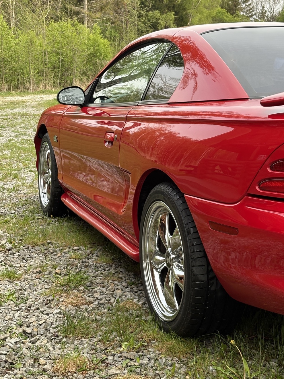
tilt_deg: -8.4
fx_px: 689
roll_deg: +1.3
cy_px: 190
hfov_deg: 23.3
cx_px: 160
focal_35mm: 63
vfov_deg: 30.7
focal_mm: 5.96
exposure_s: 1/121
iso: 40
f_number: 1.6
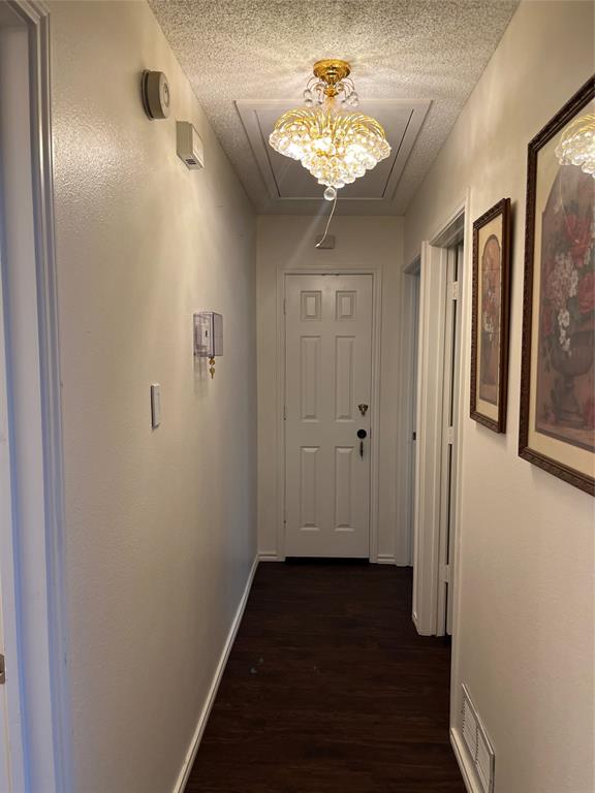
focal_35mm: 26
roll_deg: -0.9
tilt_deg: -5.2
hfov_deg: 53.1
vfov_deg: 67.3
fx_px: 596
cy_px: 396
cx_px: 298
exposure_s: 1/120
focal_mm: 5.1
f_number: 1.6
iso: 125
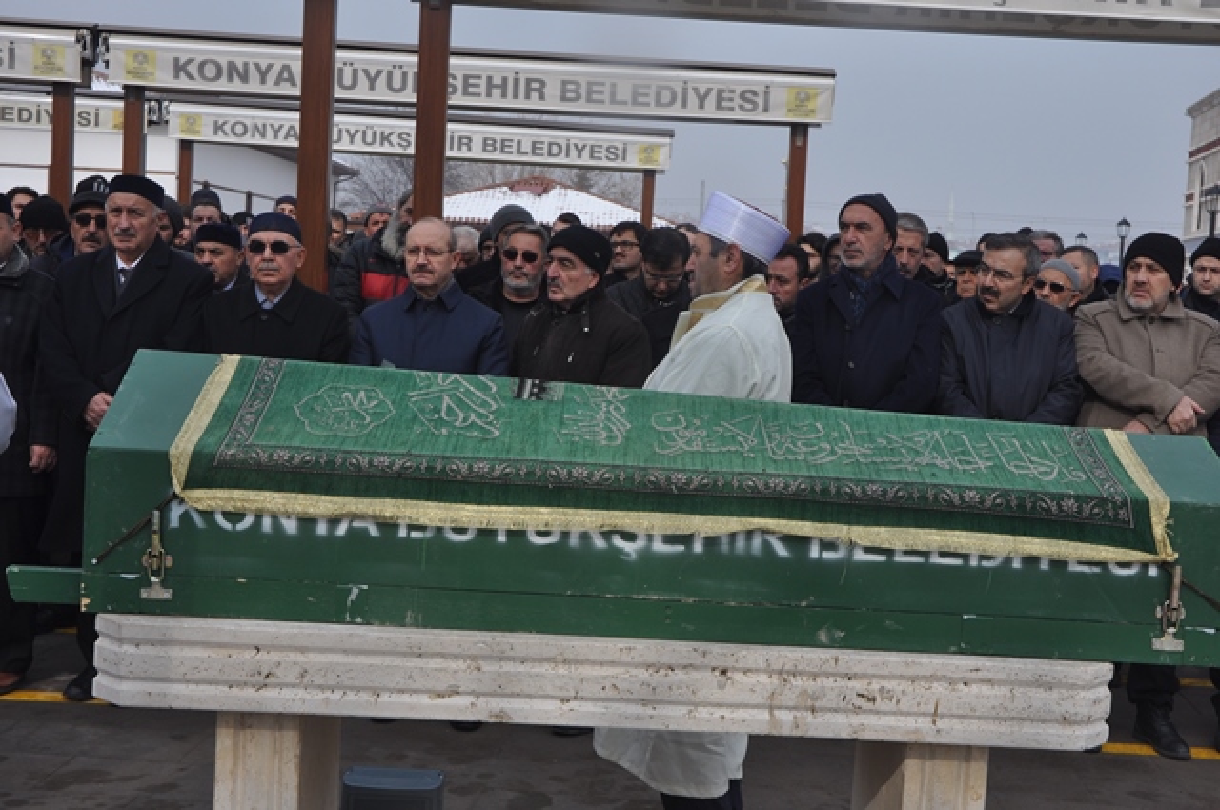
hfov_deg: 38.9
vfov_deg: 26.4
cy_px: 405
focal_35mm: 51
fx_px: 1726
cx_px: 610
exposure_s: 1/320
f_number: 9
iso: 200
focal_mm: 34
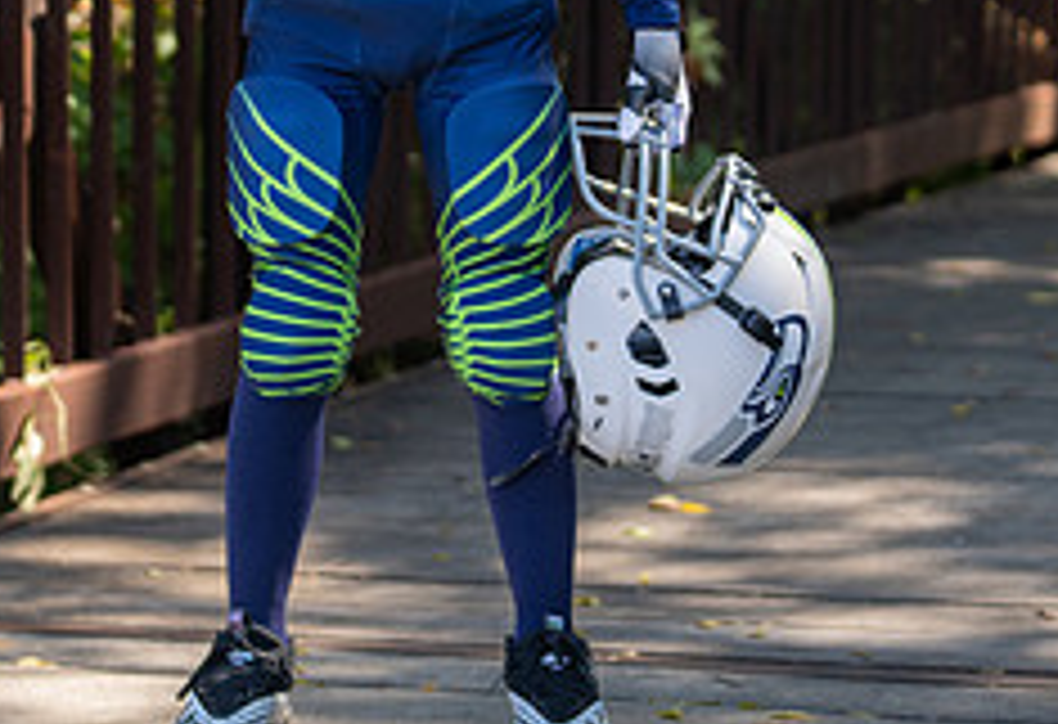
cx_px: 364
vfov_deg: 7.5
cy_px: -16
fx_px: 5513
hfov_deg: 11.0
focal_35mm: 186
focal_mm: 70
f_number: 2.8
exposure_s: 1/320
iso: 100
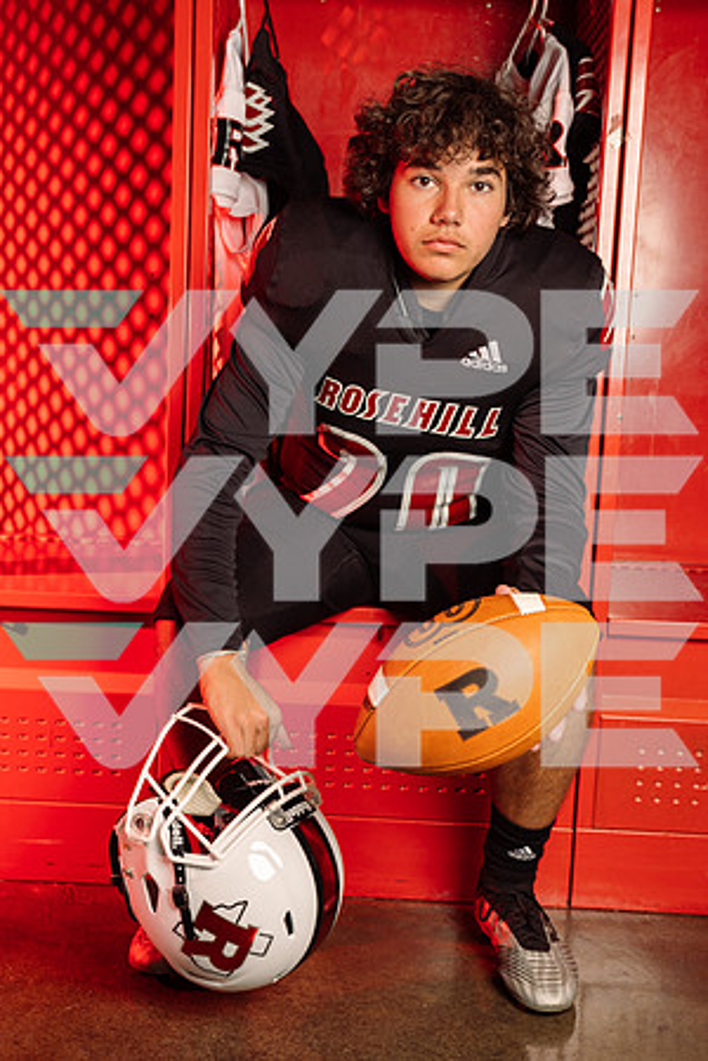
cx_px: 354
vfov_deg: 42.7
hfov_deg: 29.2
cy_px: 530
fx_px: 1357
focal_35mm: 46
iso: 250
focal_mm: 46
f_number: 6.3
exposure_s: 1/250
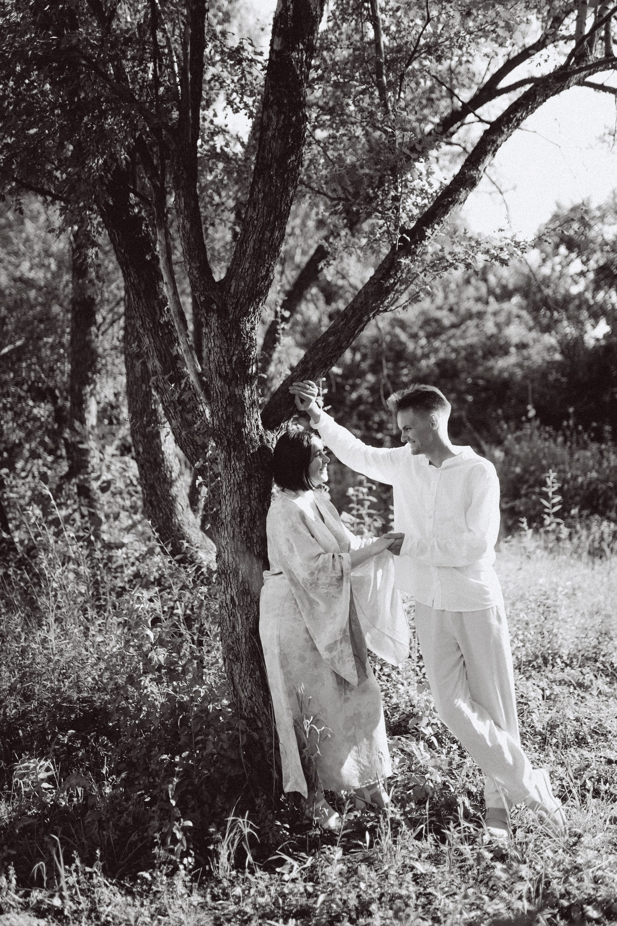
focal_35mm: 35
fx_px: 900
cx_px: 308
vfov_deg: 54.4
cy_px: 463
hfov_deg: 37.9
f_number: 1.6
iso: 100
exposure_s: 1/1000
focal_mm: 35
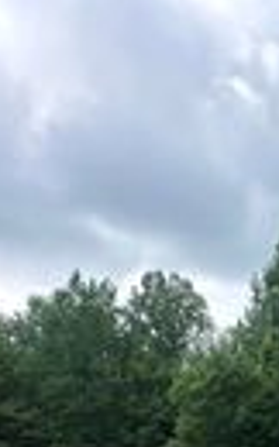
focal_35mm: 57
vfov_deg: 28.1
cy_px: 610
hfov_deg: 21.7
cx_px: 296
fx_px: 695
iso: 40
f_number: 2.2
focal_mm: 2.22
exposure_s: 1/690
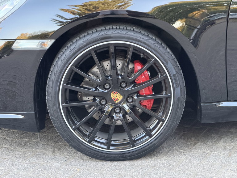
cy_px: 89
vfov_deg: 14.8
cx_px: 118
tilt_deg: -12.4
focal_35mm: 100
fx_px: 685
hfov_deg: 19.6
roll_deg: +0.0
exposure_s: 1/56
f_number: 2.8
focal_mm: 16.89
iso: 640
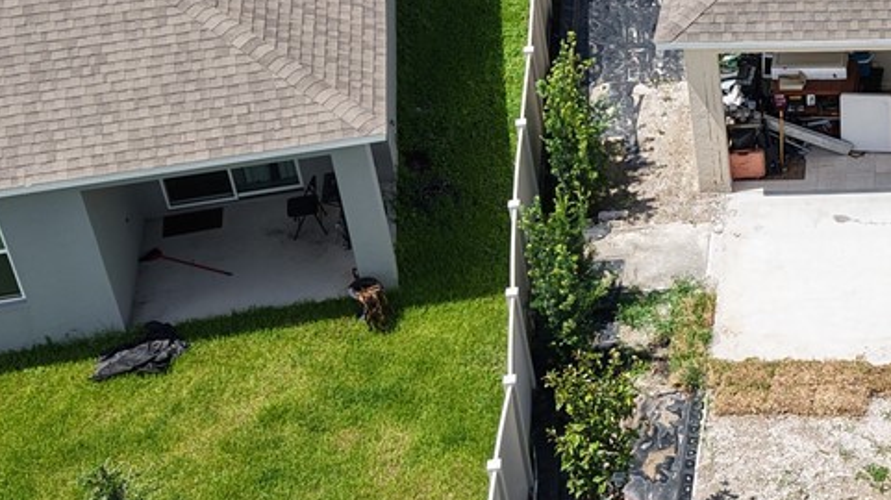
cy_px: 33
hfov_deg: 22.6
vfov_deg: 13.7
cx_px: 1054
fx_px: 2054
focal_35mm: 87
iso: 100
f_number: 1.8
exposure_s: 1/240
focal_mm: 8.67
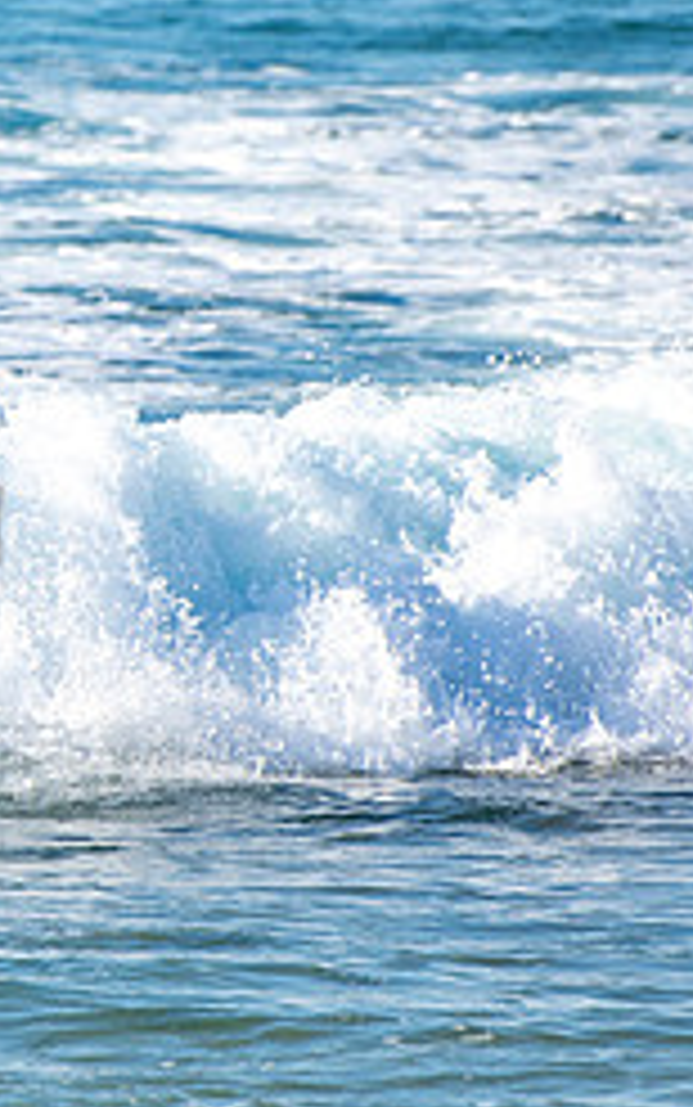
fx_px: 21792
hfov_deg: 1.8
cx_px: -472
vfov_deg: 2.9
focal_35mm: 722
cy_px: 461
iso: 100
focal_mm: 200
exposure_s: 1/1250
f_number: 3.2
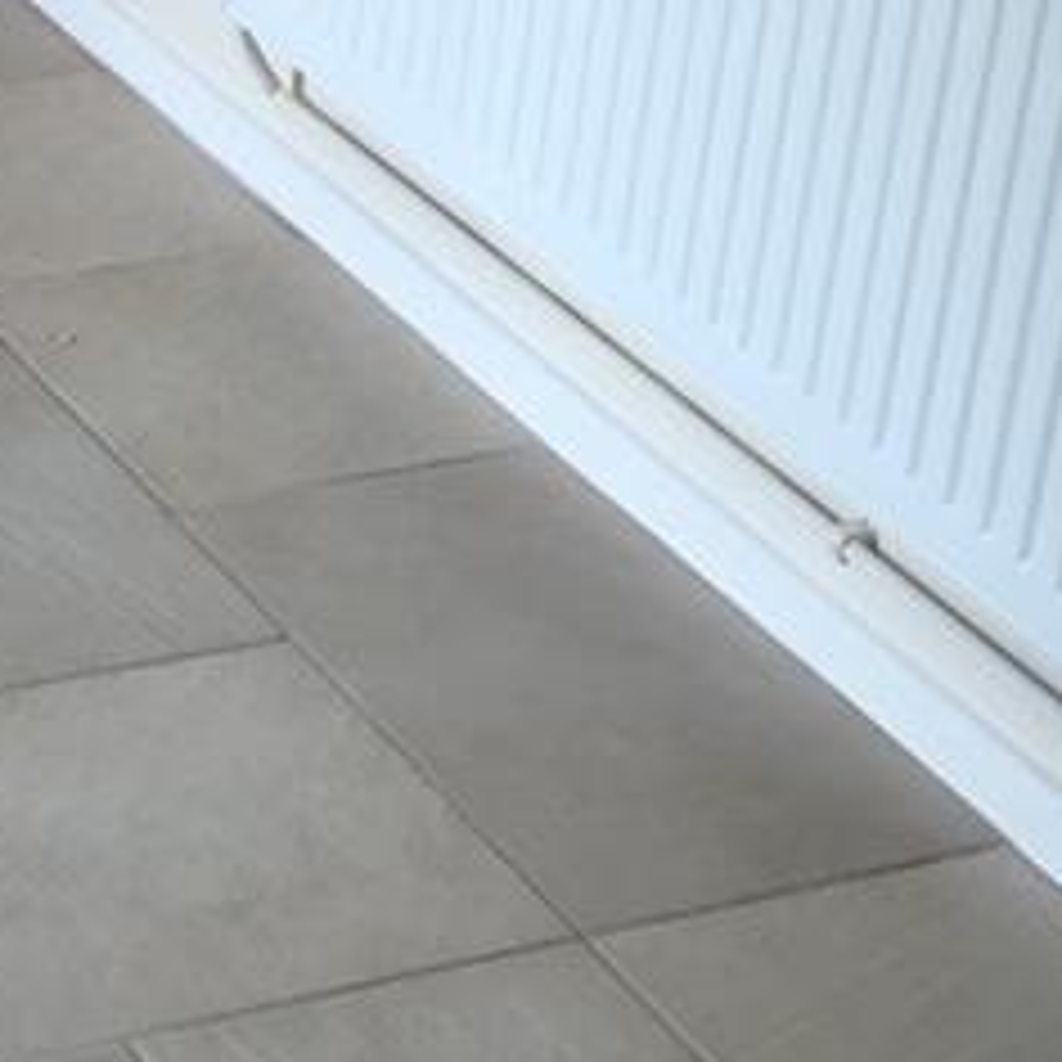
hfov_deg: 14.9
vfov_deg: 14.7
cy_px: -504
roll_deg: -4.5
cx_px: -392
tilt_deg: -16.4
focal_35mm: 111
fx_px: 3853
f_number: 2.2
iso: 32
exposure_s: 1/120
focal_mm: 4.15
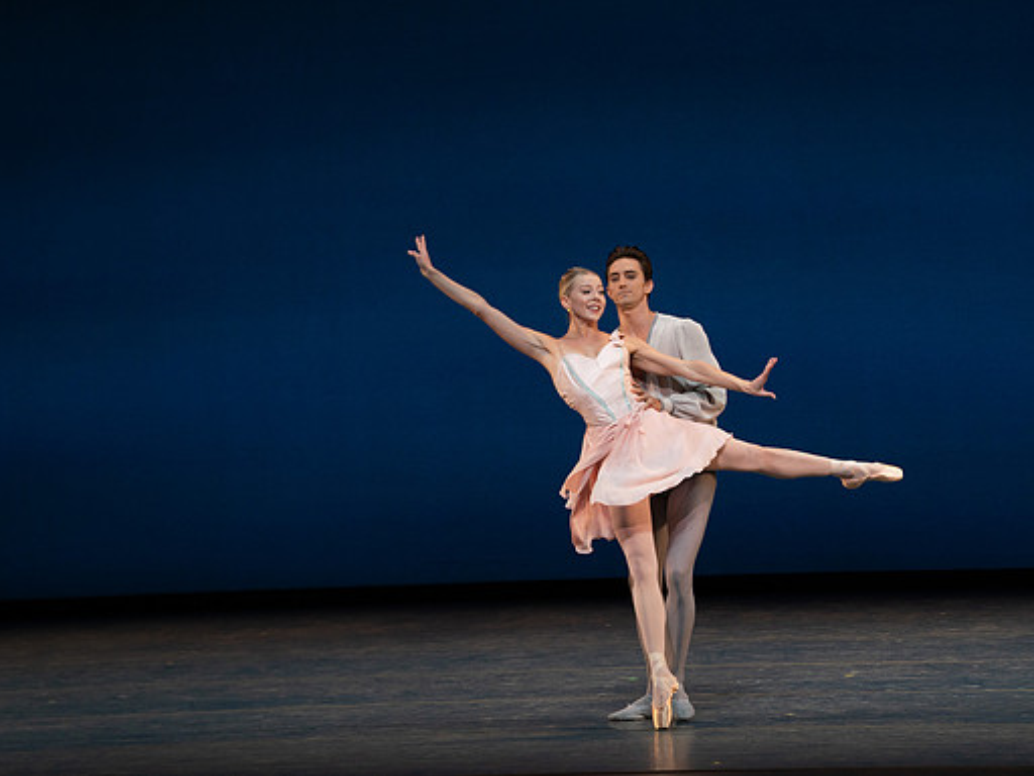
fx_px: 6243
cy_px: 389
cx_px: 537
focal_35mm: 209
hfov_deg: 9.5
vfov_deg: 7.1
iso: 3200
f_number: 8
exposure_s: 1/500
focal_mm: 192
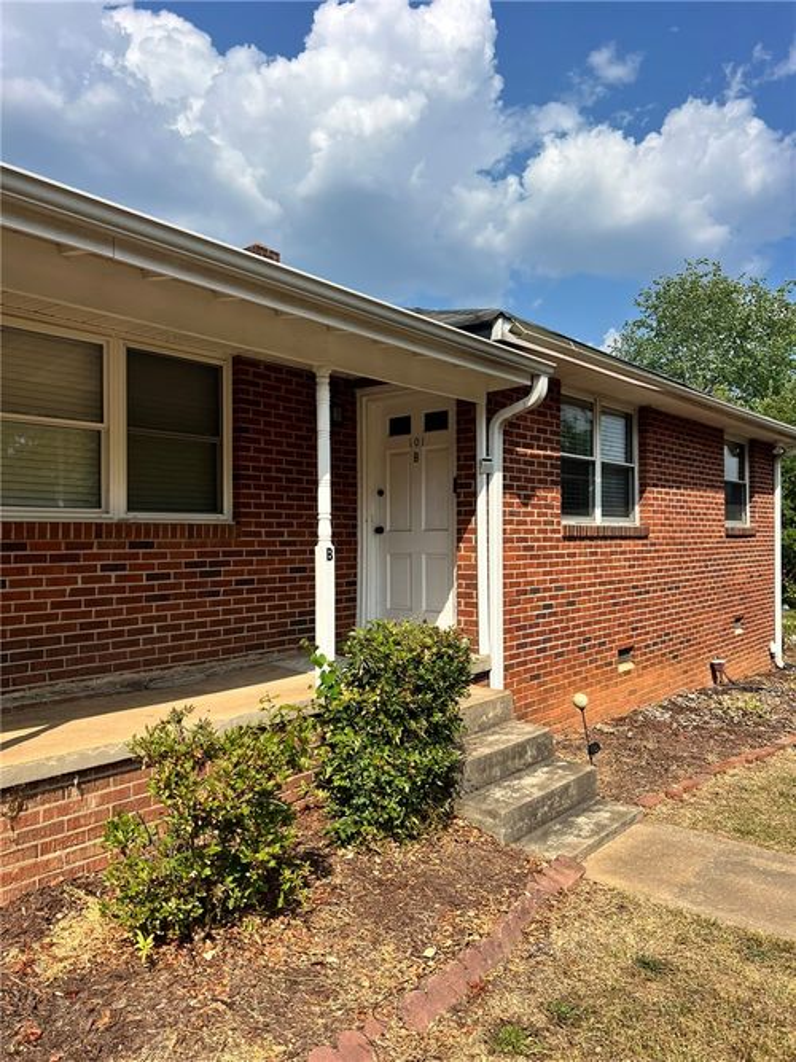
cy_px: 531
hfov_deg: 53.0
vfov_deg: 67.3
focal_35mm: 26
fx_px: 797
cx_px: 398
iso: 50
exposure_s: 1/4444
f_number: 1.5
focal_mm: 5.7
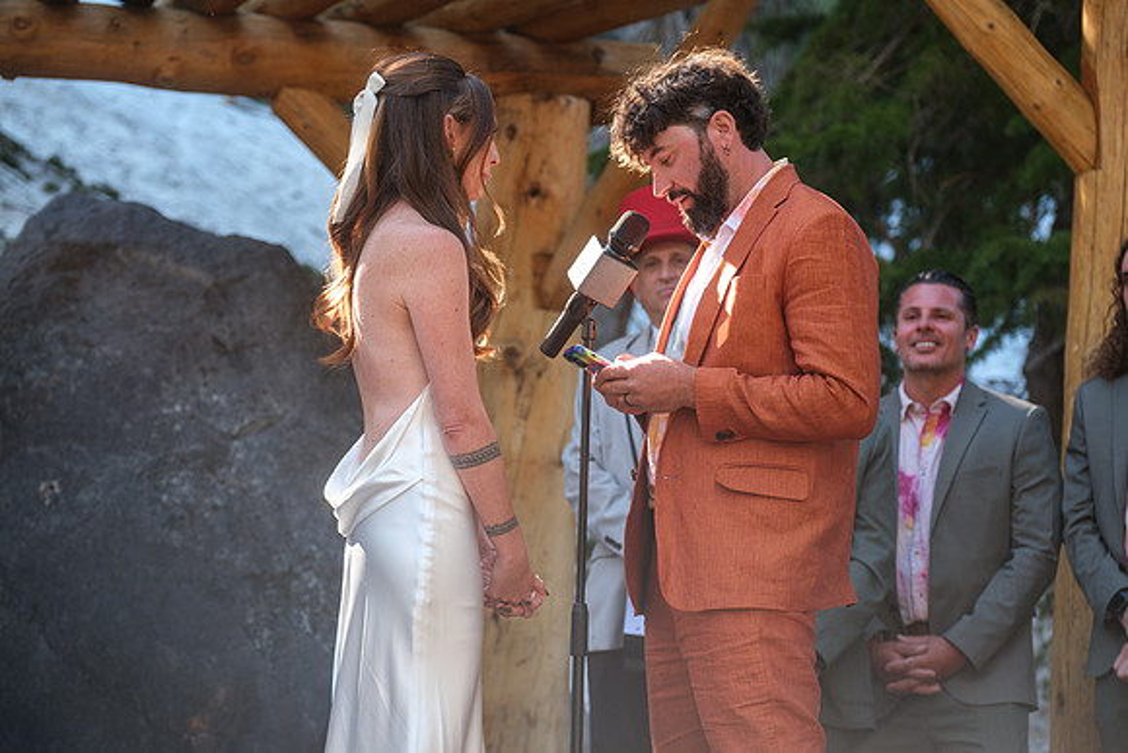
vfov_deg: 10.9
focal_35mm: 126
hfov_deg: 16.3
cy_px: 376
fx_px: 3949
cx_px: 564
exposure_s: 1/200
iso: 400
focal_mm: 83.8
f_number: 3.6
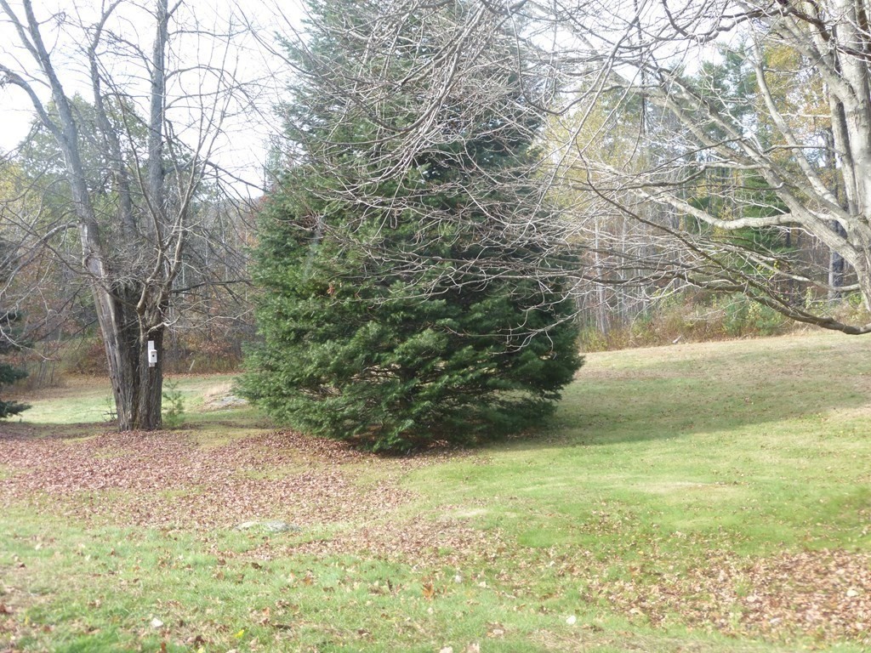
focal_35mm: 39
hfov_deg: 47.9
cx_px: 436
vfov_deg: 36.8
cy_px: 326
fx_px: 981
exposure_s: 1/80
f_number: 3.9
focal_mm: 6.9
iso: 100
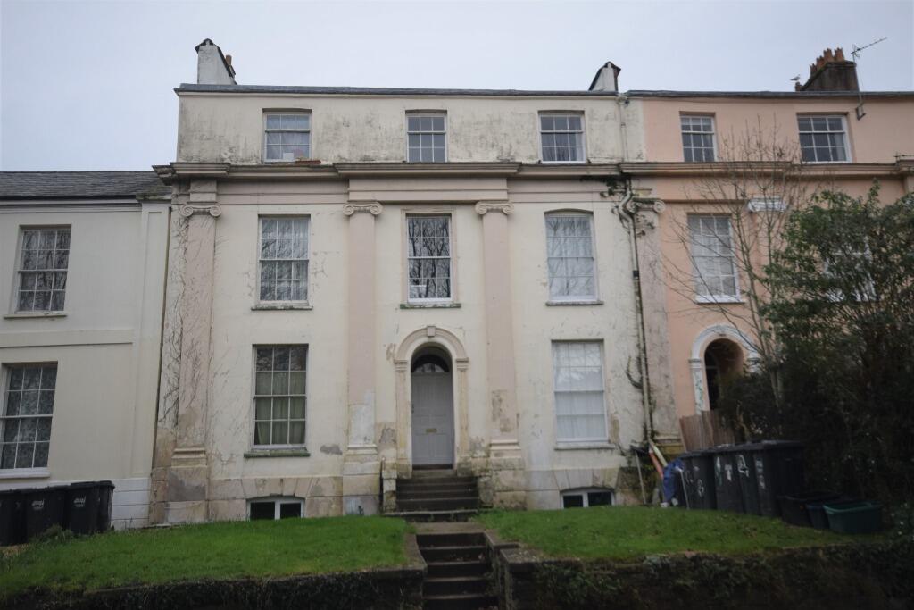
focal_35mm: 30
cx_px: 457
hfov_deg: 61.9
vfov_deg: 43.6
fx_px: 762
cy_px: 305
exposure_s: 1/250
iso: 400
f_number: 8
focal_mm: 20
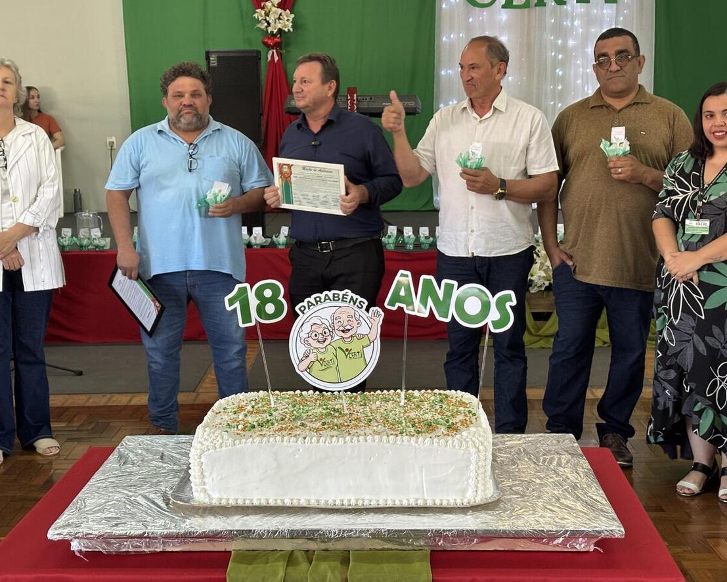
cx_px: 350
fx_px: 1184
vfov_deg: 27.6
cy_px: 288
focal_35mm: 55
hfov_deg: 34.1
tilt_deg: -8.0
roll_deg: +0.9
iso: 125
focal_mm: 5.96
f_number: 1.6
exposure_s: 1/40
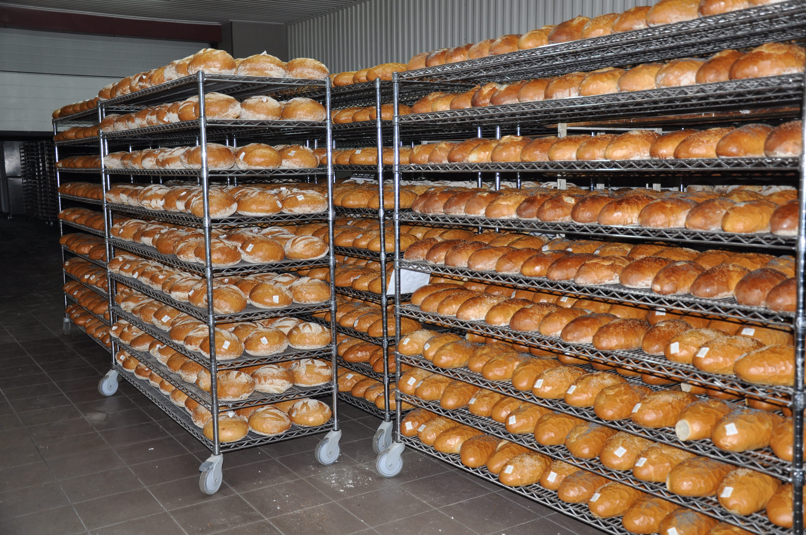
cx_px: 403
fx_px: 839
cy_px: 268
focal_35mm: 38
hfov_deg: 51.3
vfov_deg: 35.4
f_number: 4
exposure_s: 1/60
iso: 320
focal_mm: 25
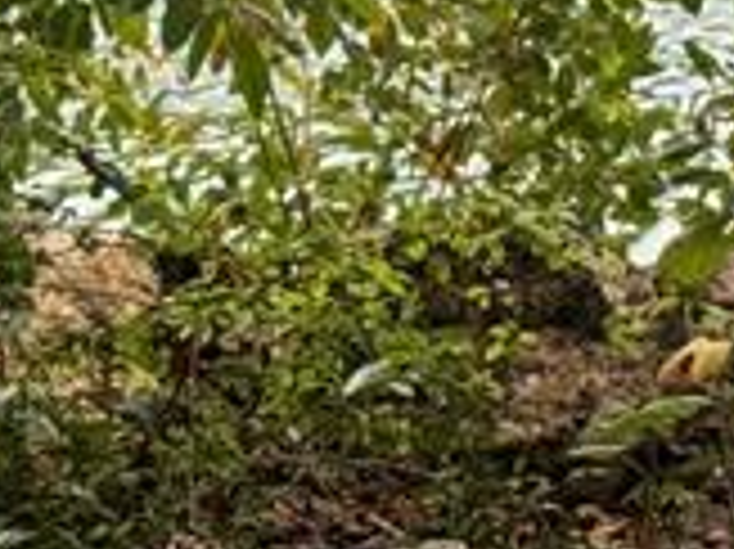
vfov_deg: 4.8
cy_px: -630
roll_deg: -0.9
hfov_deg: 6.6
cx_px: 657
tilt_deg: -2.4
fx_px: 6399
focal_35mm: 302
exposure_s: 1/1715
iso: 64
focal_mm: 6.76
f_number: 1.78
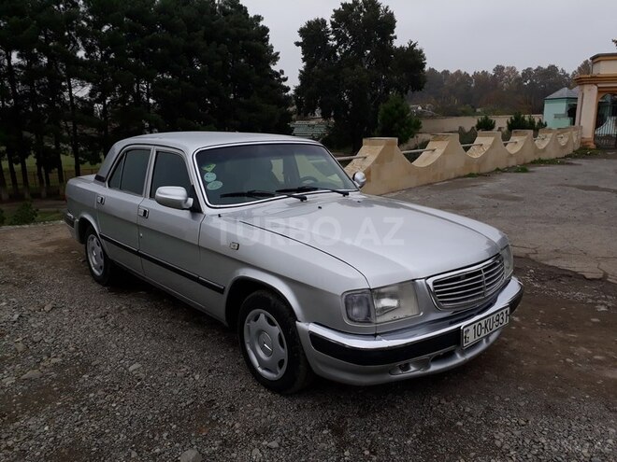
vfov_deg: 51.4
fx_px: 481
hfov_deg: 65.3
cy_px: 231
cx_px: 308
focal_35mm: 27
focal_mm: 3.6
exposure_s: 1/364
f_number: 1.9
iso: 40
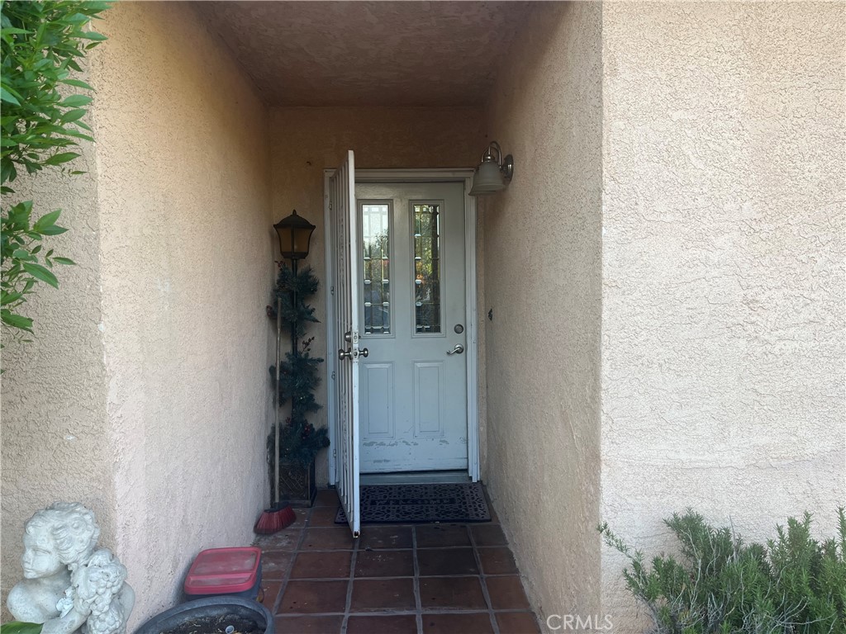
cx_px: 423
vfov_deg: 53.1
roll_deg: +1.0
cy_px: 317
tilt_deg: -1.9
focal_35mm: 26
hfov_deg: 67.3
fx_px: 635
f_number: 1.6
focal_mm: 5.1
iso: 32
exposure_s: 1/122
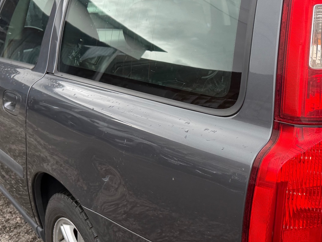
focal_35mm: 46
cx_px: 235
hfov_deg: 40.3
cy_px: 137
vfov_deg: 31.5
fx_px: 428
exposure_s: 1/453
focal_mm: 6.76
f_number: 1.78
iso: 80
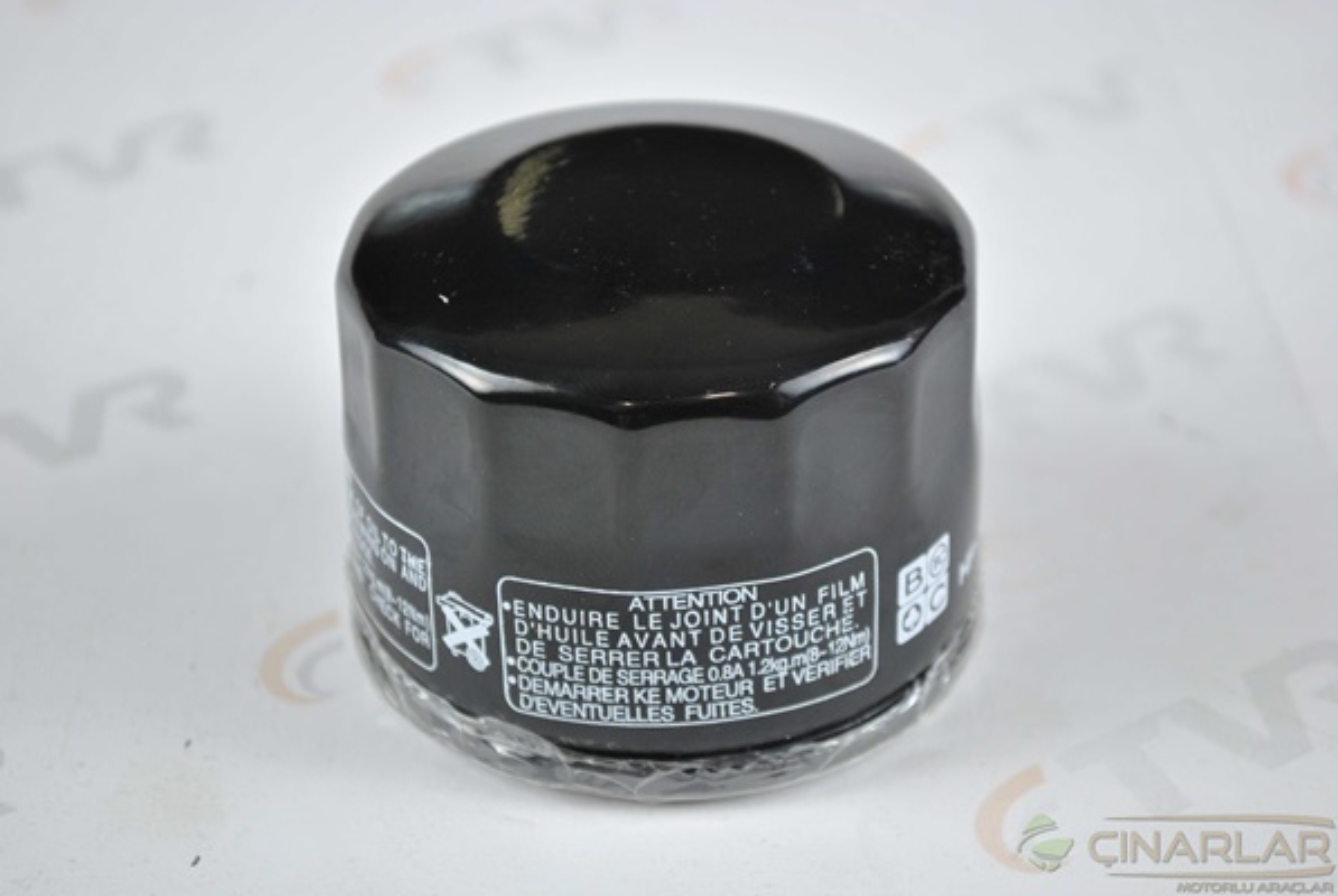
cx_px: 669
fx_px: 3071
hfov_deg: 24.6
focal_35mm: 82
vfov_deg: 16.6
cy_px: 448
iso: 200
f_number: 5.6
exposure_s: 1/15
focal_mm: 55
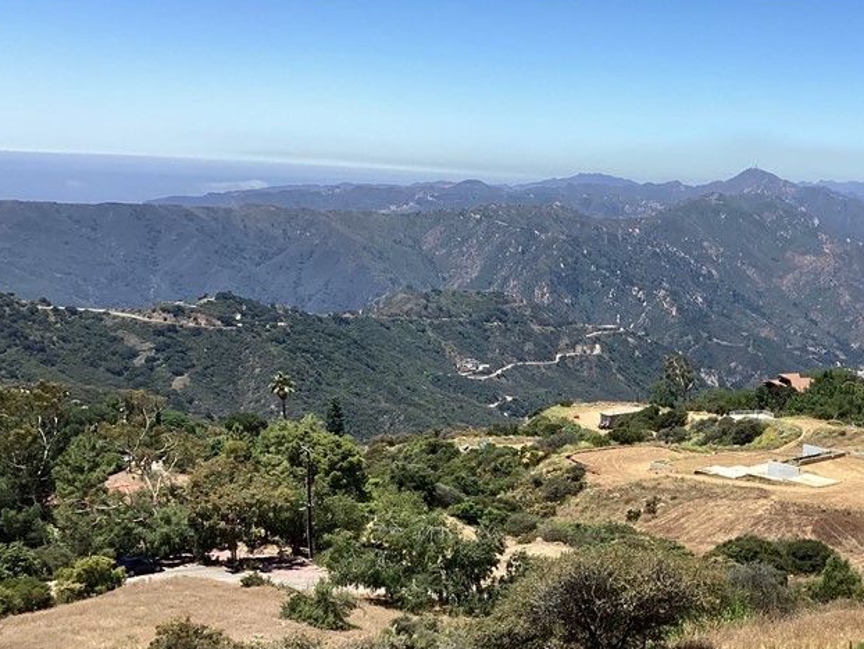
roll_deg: -4.2
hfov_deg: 36.4
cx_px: 670
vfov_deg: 28.0
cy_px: 523
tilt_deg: -17.9
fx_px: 1273
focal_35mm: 51
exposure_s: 1/1181
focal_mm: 3.3
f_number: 2.4
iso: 25
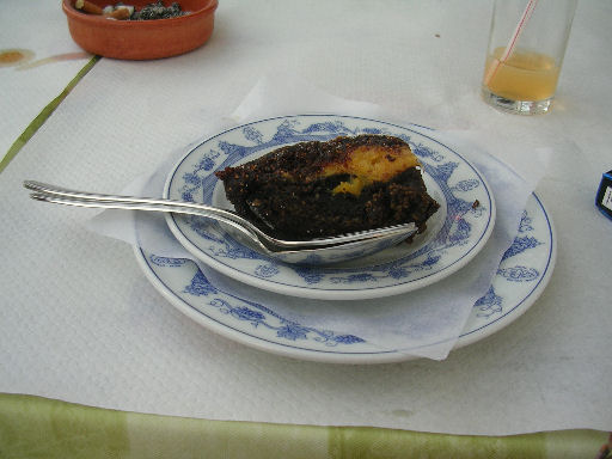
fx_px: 672
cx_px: 306
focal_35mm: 38
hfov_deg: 49.0
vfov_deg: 37.7
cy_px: 230
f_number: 2.8
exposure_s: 1/40.4
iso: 50
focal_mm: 5.8
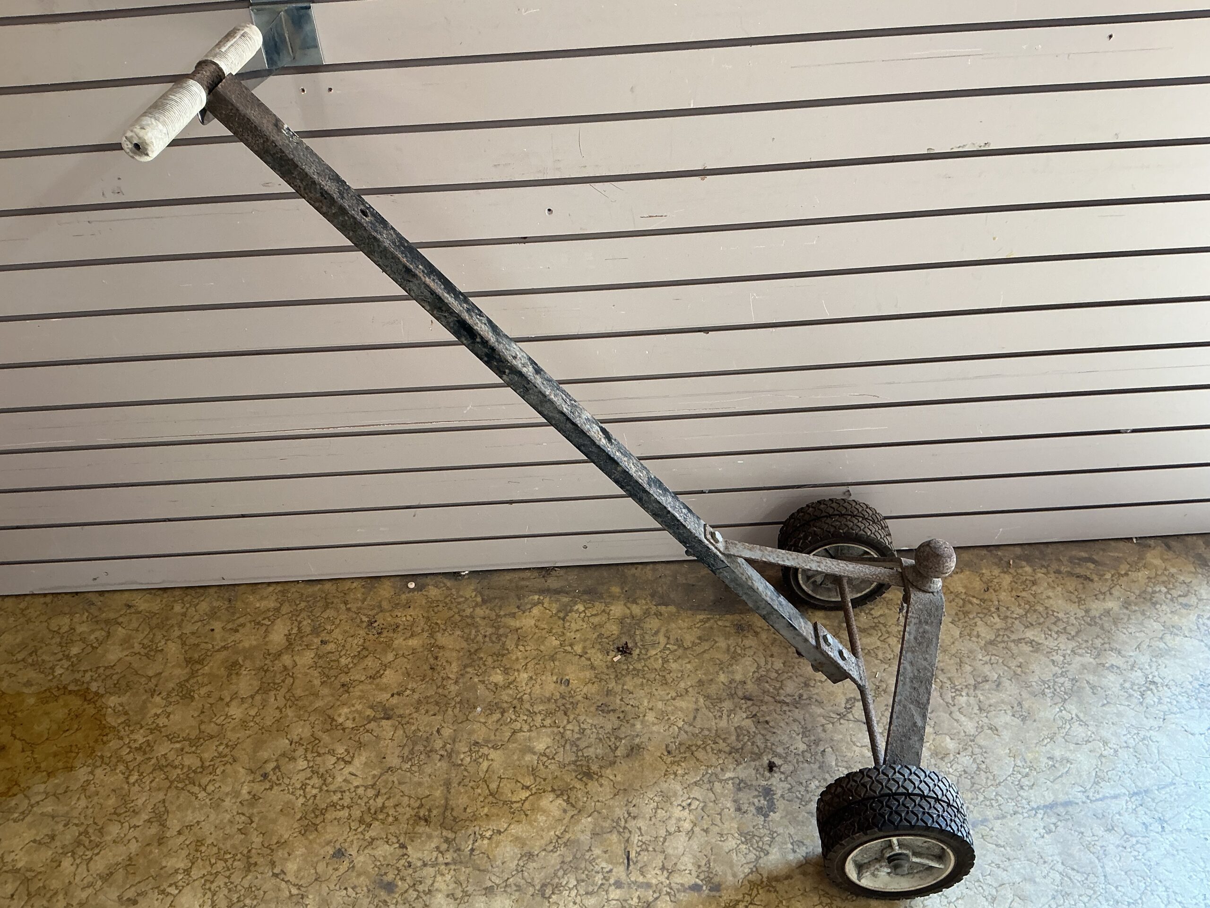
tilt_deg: -38.6
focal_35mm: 29
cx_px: 605
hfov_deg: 61.7
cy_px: 454
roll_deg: +4.9
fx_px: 1014
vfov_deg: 48.2
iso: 40
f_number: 1.8
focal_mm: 3
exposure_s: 1/60
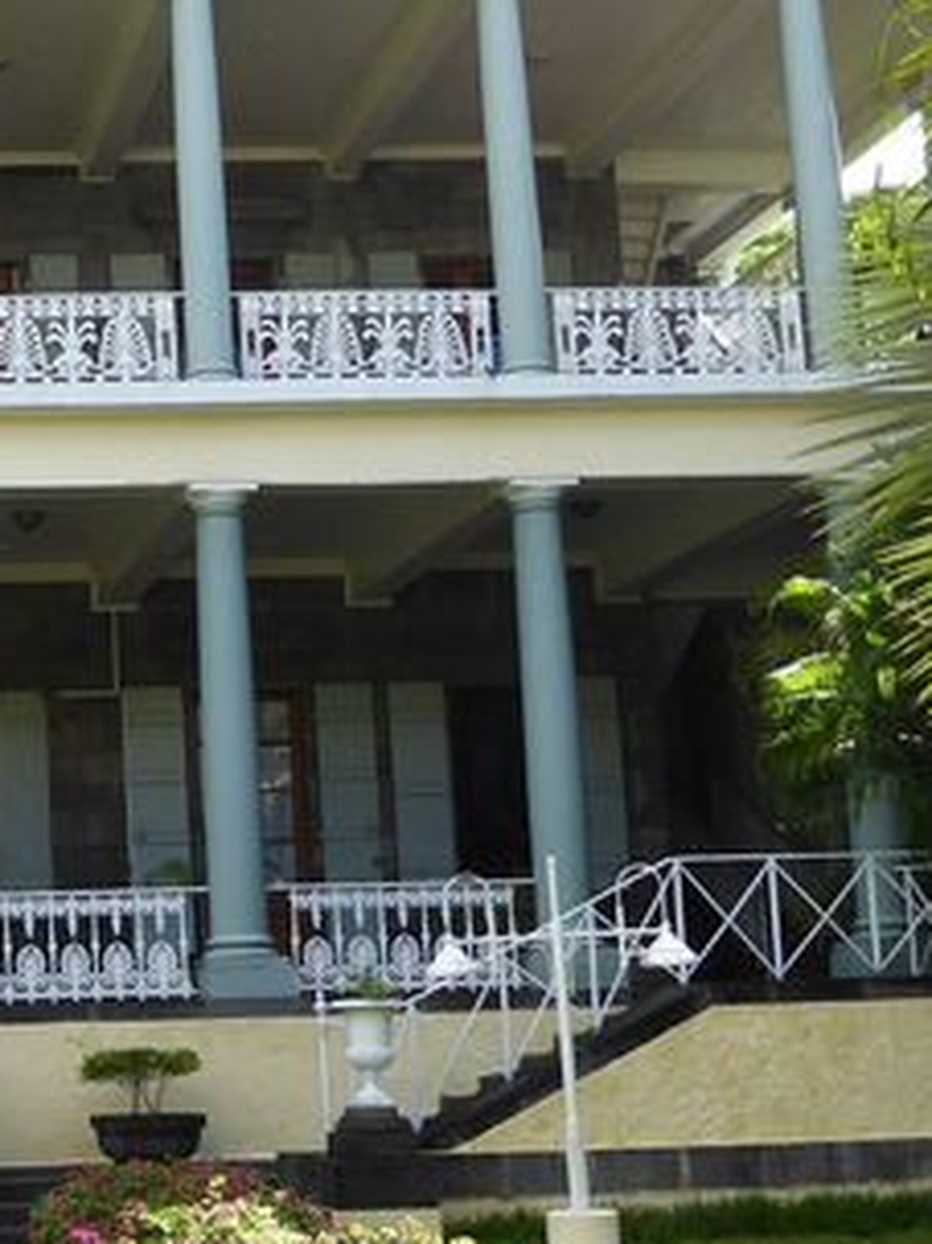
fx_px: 2371
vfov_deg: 29.4
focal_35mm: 66
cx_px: -246
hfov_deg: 20.5
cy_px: 698
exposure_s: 1/250
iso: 80
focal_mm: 4.3
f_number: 3.3
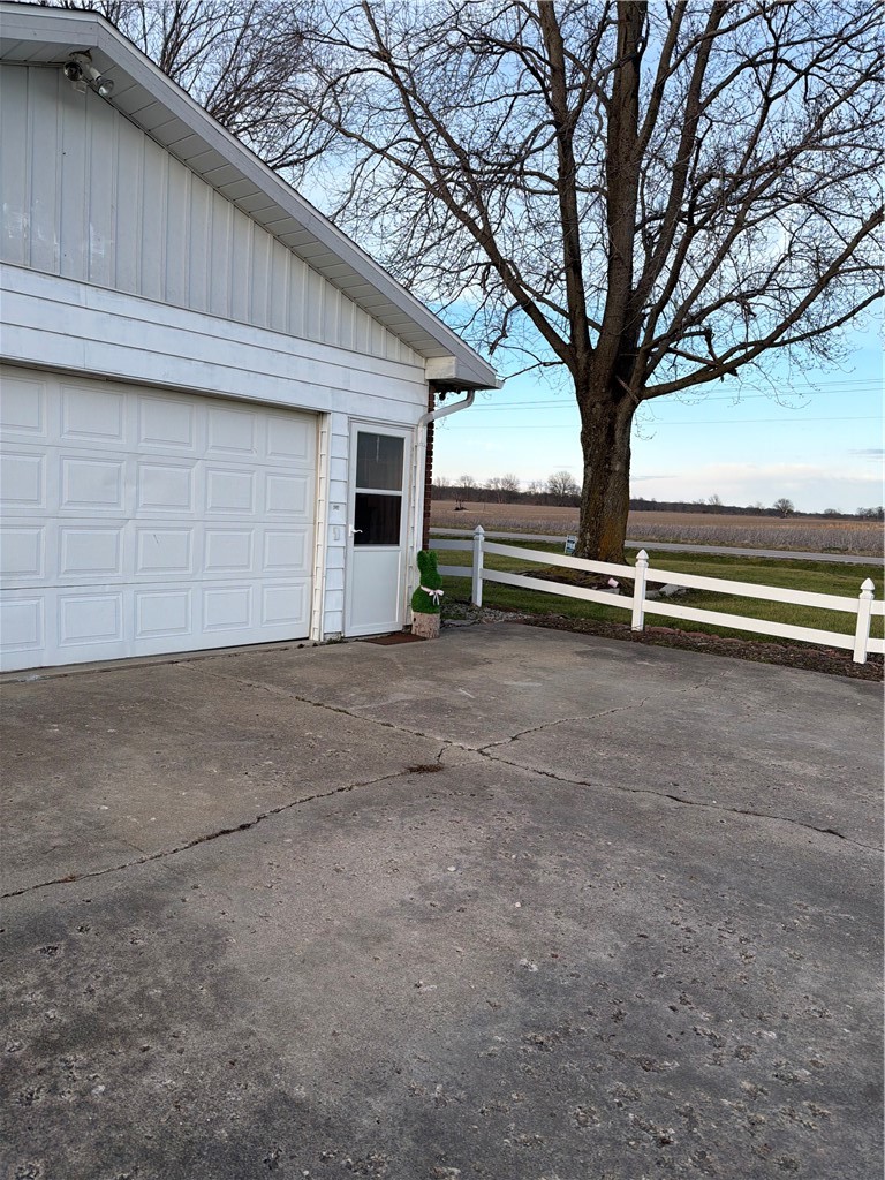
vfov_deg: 71.6
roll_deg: -2.6
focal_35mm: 24
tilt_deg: -7.9
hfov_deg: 56.8
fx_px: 818
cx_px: 442
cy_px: 590
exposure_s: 1/1018
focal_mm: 6.76
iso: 80
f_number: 1.78
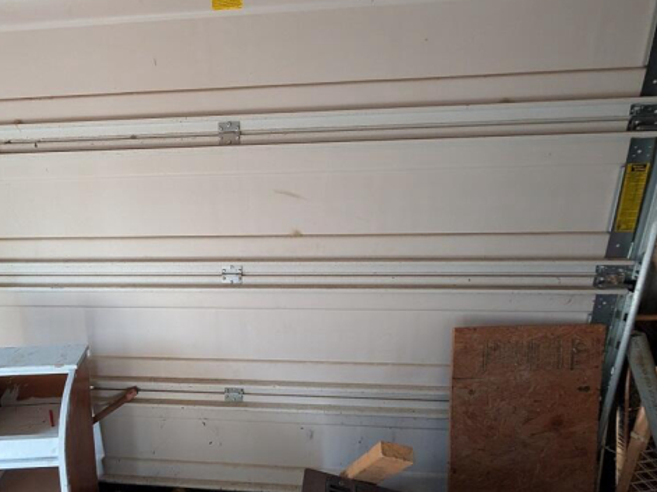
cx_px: 224
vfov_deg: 74.6
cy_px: 233
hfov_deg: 88.1
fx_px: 323
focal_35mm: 17
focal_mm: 2.02
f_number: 1.7
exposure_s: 1/23.7
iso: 535
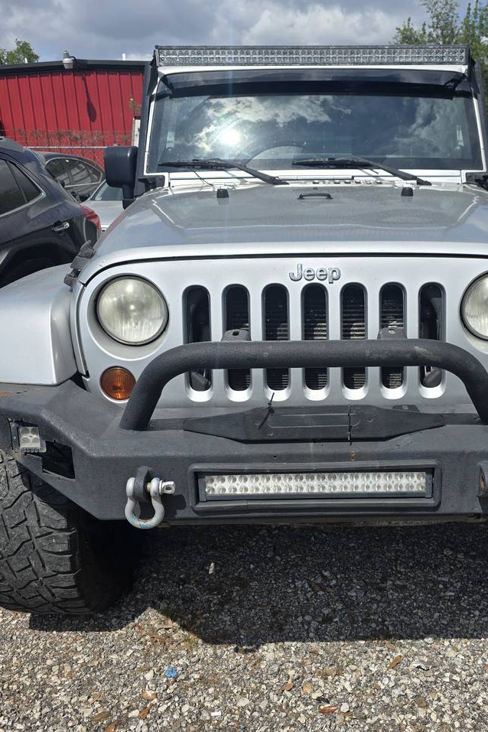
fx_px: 651
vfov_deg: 58.7
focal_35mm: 32
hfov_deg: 40.6
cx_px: 328
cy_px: 366
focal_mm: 6.3
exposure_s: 1/1179
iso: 12
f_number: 1.7
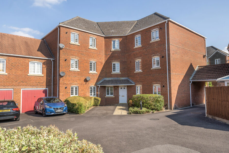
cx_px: 114
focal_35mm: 24
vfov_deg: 53.1
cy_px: 76
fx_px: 153
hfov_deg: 73.7
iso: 400
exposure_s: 1/800
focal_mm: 16
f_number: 8
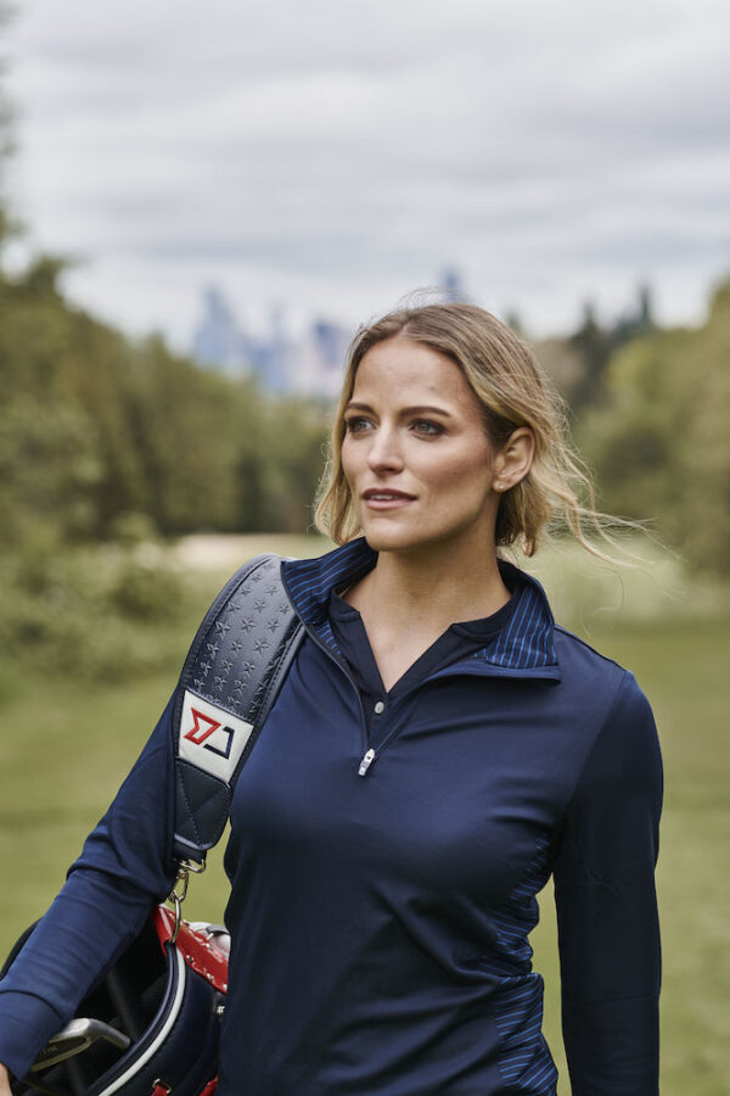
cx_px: 365
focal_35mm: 85
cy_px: 548
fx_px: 2585
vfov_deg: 23.9
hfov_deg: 16.1
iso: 64
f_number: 3.2
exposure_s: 1/400
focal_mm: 85
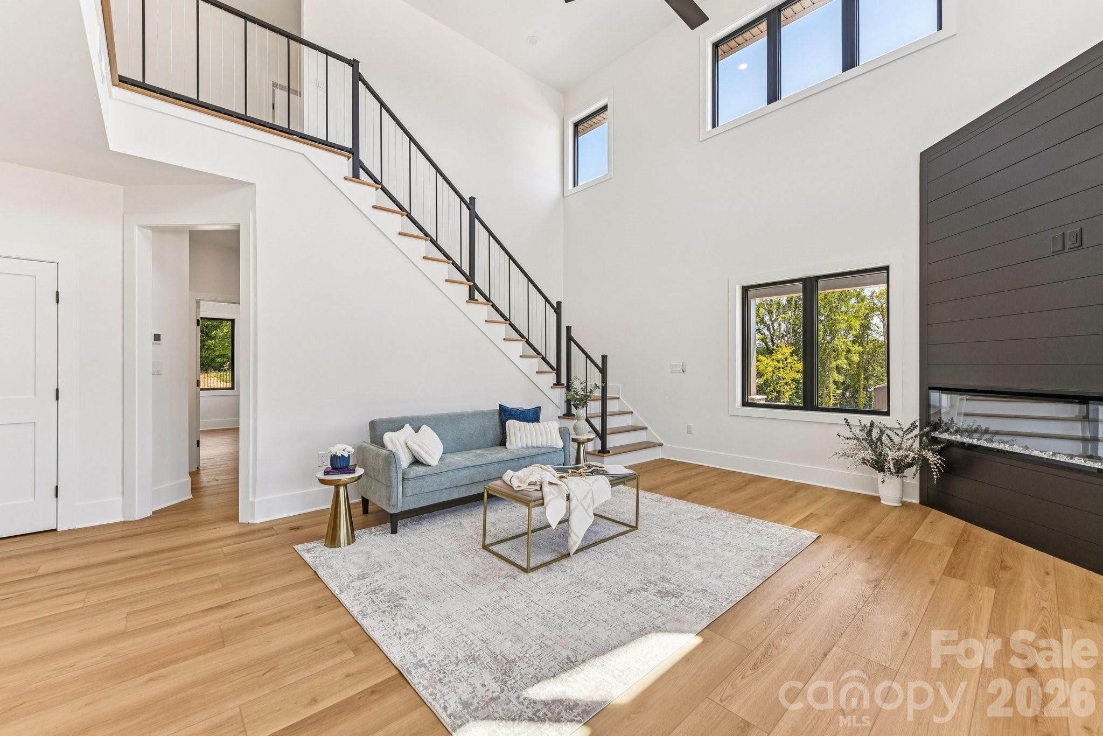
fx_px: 429
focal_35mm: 14
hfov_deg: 104.2
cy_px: 368
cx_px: 552
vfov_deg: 81.3
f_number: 9
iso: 200
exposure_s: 1/50
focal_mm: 14
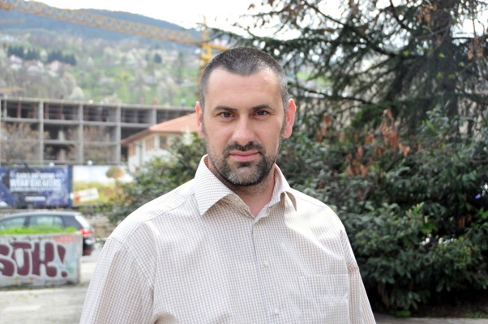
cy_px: 162
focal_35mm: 54
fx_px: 731
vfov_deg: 25.0
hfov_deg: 36.9
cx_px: 244
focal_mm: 36
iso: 800
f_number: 4.2
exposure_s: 1/1000
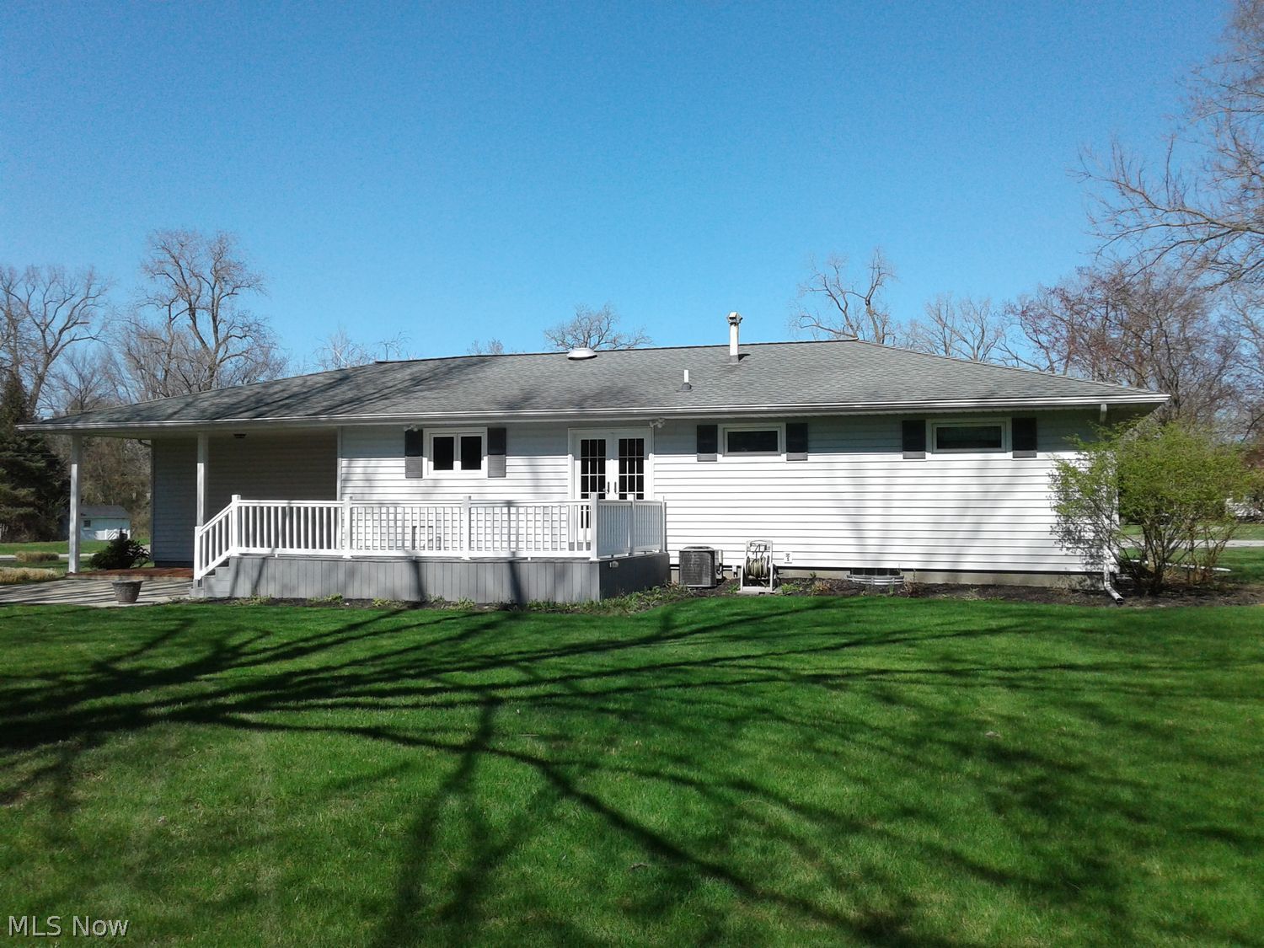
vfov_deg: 42.9
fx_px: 1205
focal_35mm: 33
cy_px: 474
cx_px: 632
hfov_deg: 55.4
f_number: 2.2
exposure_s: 1/1703
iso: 50
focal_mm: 3.3
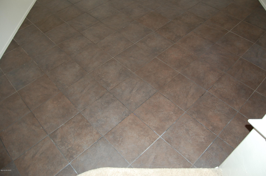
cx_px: 133
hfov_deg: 67.5
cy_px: 88
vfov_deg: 47.8
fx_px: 199
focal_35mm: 27
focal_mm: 18
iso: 400
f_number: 3.5
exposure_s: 1/60
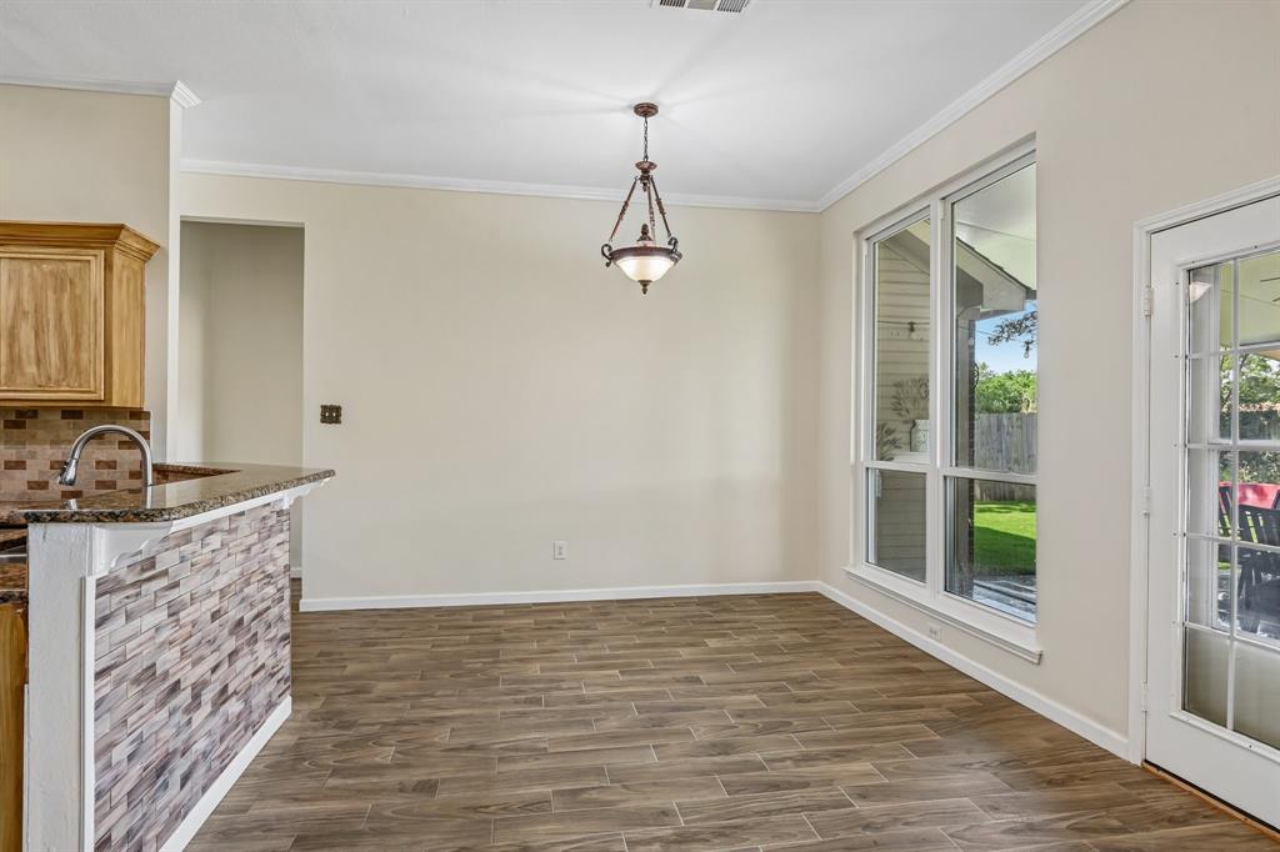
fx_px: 711
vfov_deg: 61.9
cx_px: 640
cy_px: 426
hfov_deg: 84.0
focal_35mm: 20
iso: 400
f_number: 8
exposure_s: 1/20
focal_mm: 20
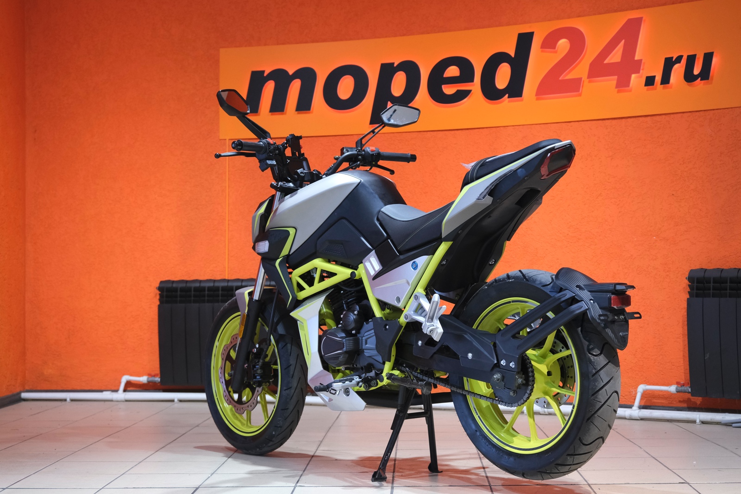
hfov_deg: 33.9
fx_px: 1214
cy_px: 247
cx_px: 370
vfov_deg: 23.0
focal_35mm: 59
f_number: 4
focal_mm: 39.3
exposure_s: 1/100
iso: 1600
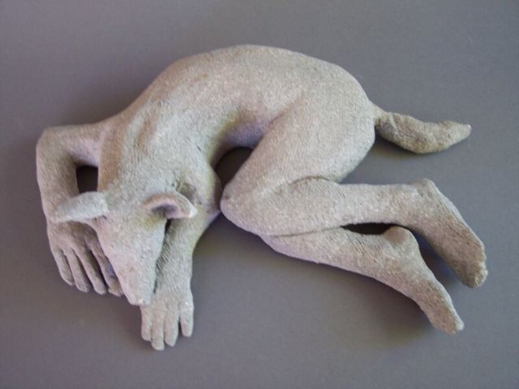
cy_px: 194
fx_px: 570
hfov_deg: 49.0
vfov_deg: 37.7
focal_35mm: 38
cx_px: 260
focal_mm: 8
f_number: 2.8
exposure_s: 1/30
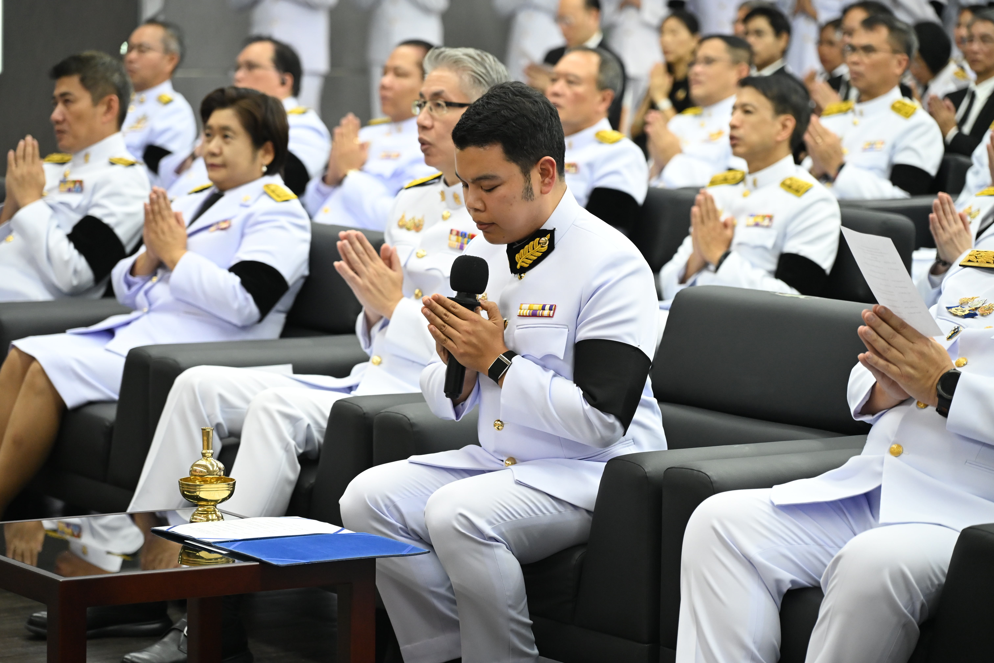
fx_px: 3313
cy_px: 332
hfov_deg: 17.1
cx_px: 497
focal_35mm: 120
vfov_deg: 11.4
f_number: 4
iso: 3200
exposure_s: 1/200
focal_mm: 120
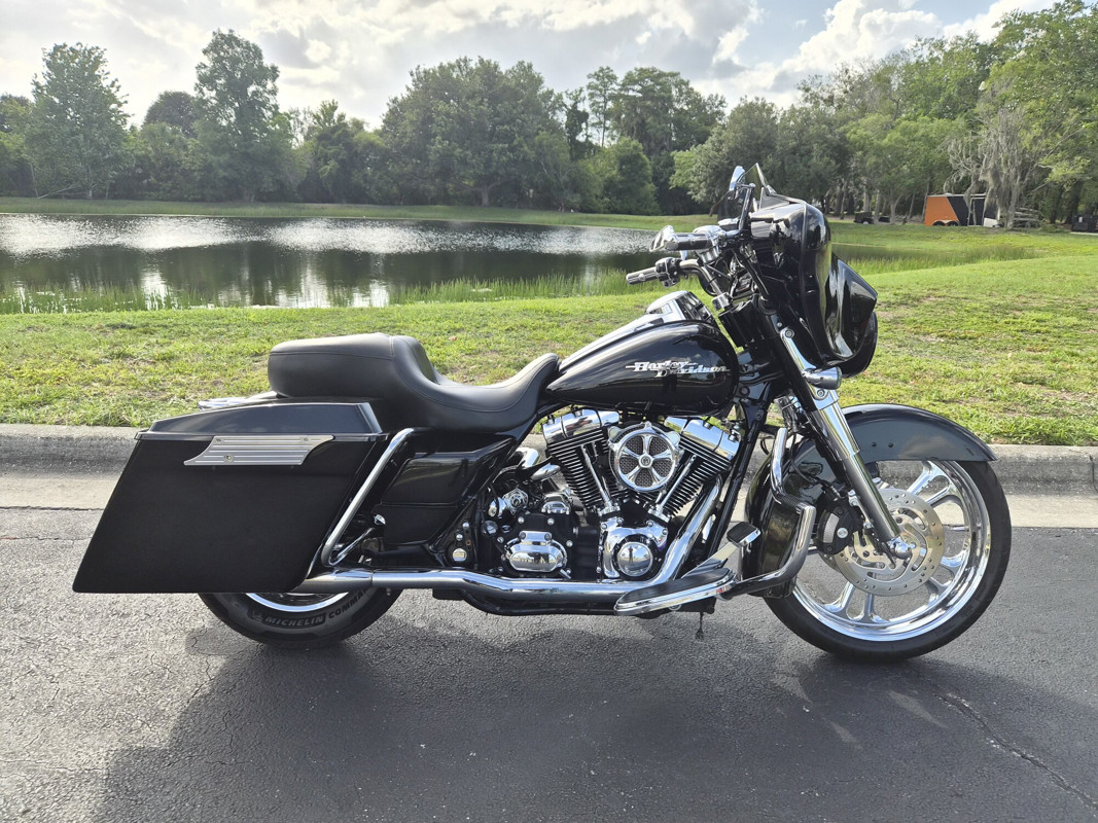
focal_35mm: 23
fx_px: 729
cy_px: 412
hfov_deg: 73.9
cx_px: 549
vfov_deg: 58.9
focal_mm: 5.4
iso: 80
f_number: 1.8
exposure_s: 1/3048
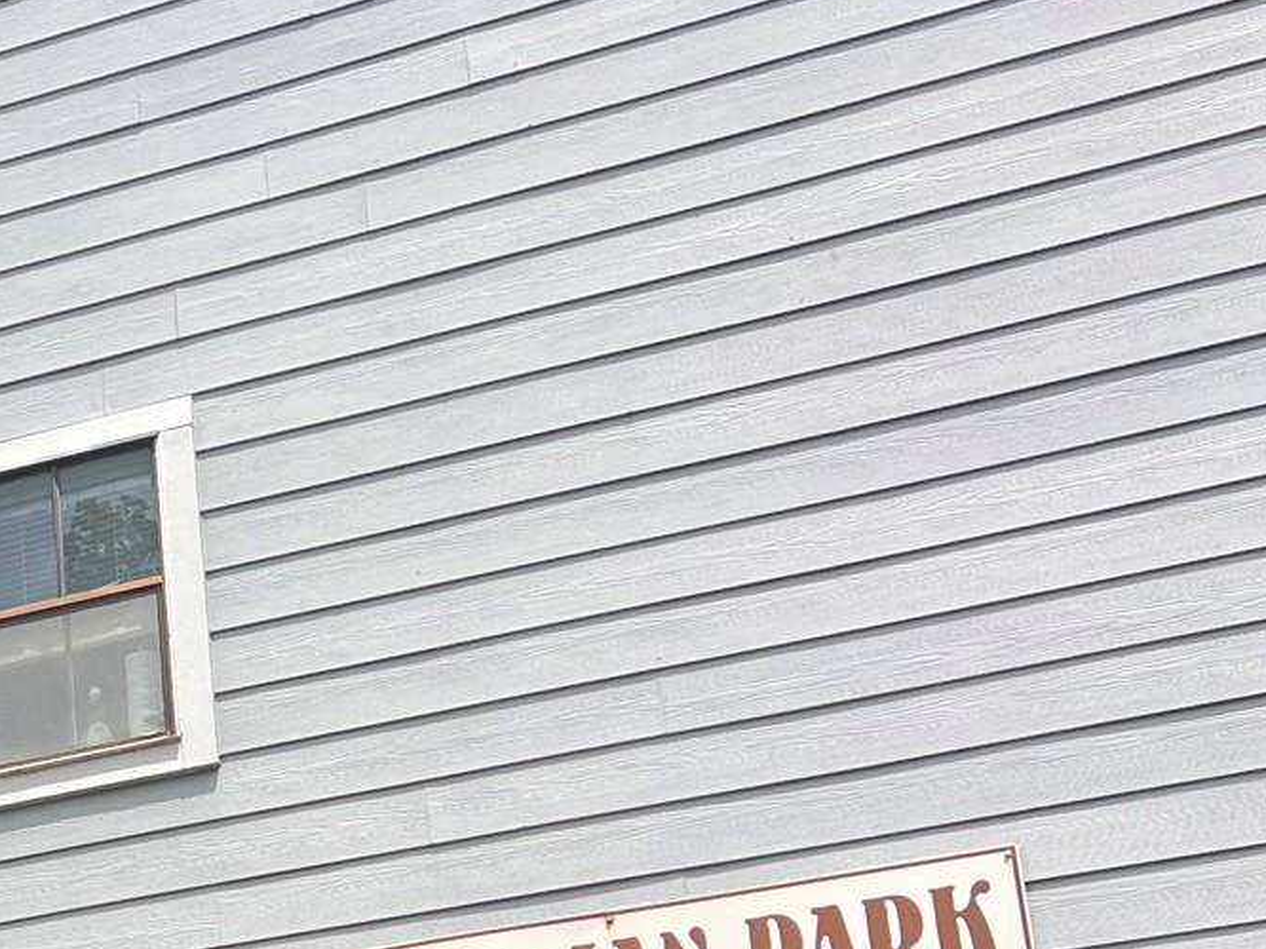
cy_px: 1132
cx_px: -369
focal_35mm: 80
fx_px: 2925
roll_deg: +1.0
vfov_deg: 17.6
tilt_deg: +15.3
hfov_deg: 22.0
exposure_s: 1/2165
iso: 50
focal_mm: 5.7
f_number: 1.5
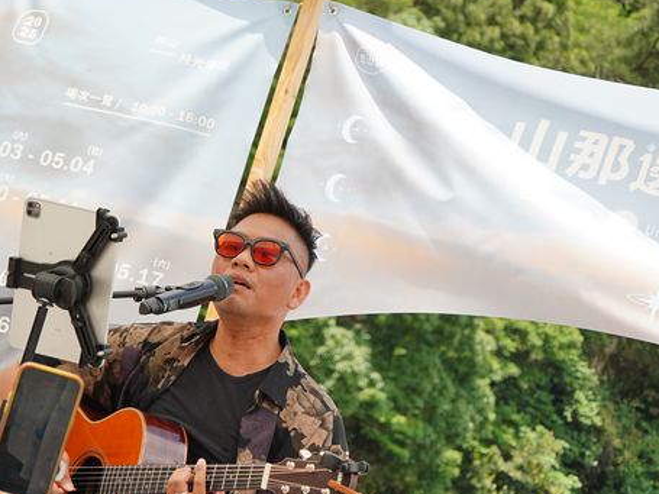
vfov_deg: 11.1
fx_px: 2550
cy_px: 306
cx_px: 404
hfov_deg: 14.7
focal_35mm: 134
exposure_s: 1/500
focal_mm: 59
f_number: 4.5
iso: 125
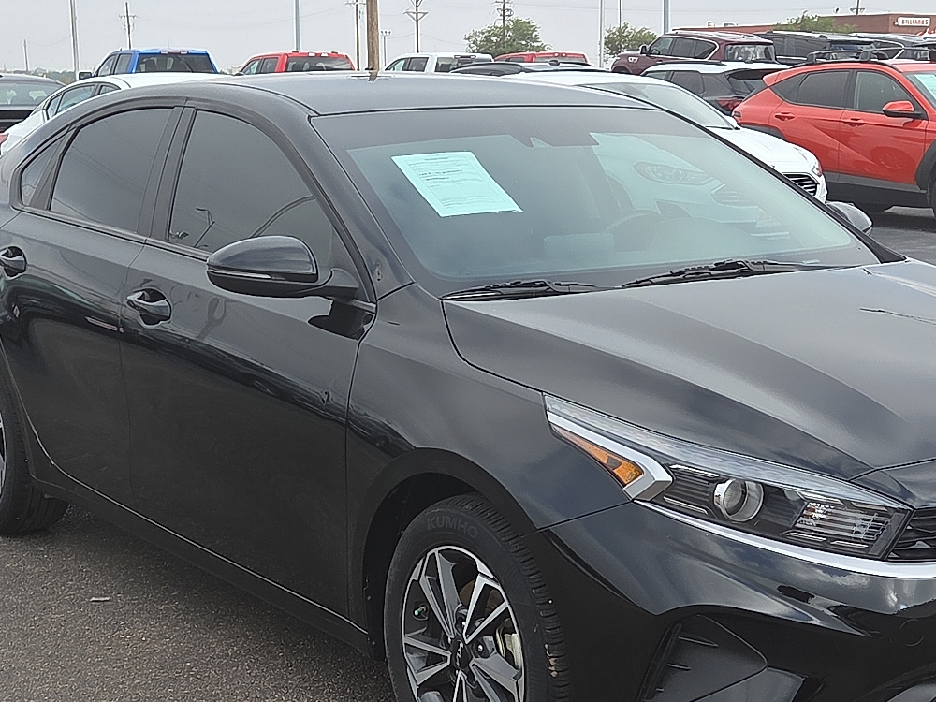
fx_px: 1731
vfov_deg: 22.9
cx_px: 582
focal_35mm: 64
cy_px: 436
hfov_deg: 30.1
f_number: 1.8
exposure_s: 1/1667
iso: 76
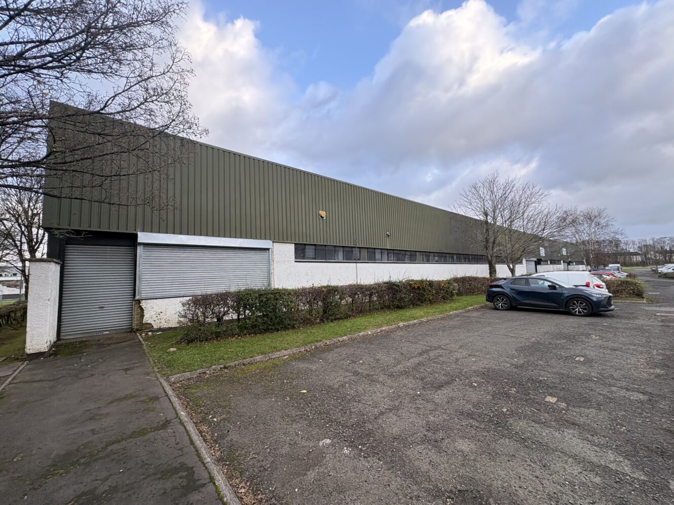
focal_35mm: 14
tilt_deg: +4.8
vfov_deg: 85.7
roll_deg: +1.3
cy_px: 252
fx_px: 273
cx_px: 337
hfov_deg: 102.1
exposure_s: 1/125
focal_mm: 2.22
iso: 125
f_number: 2.2
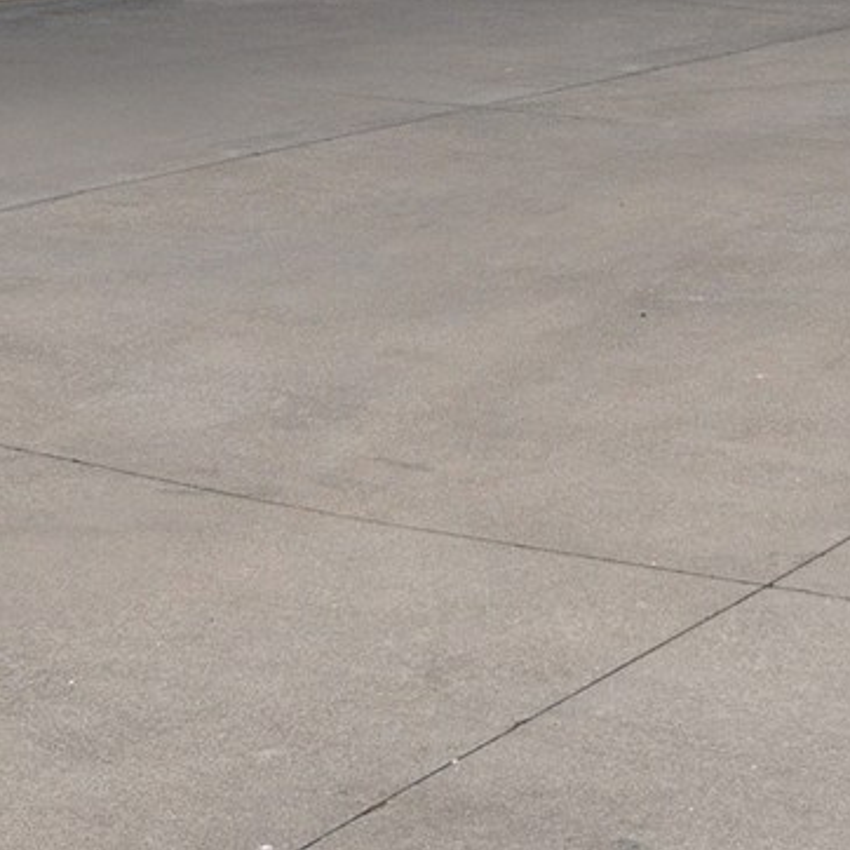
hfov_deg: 17.5
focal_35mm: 99
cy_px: -255
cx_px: 517
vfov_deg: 16.6
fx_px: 2750
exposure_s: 1/60
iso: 100
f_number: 7.1
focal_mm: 10
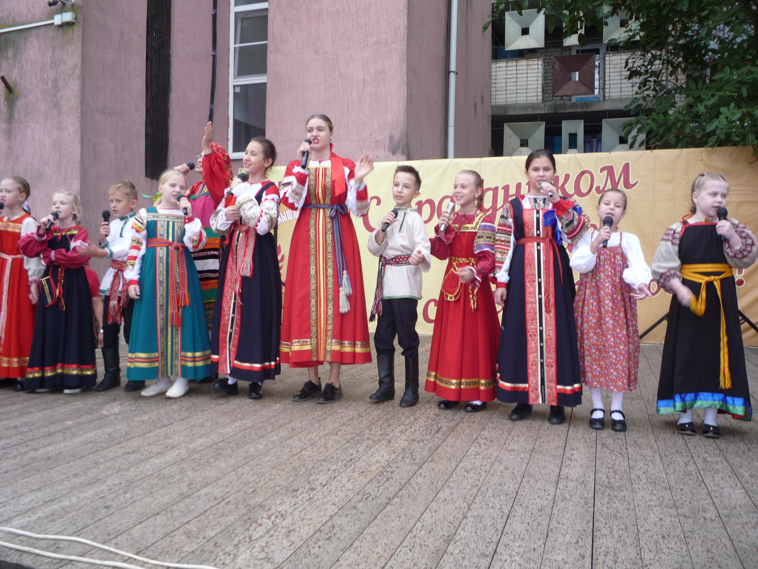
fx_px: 657
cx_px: 379
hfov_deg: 60.0
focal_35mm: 30
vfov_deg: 46.8
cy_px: 284
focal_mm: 5.2
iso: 100
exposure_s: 1/30
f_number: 3.3
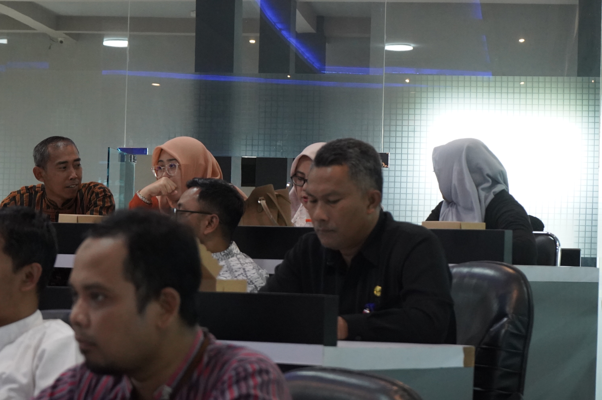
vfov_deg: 13.0
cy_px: 200
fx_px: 1754
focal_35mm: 105
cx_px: 301
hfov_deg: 19.5
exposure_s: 1/100
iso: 6400
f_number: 6.3
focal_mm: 70
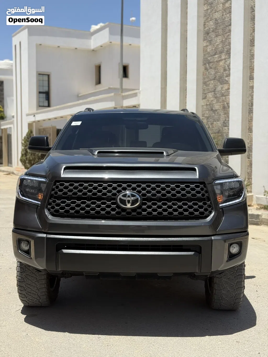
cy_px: 178
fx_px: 495
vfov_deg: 39.7
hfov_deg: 30.3
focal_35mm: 48
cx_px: 134
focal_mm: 6.76
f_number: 1.78
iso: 80
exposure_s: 1/4587
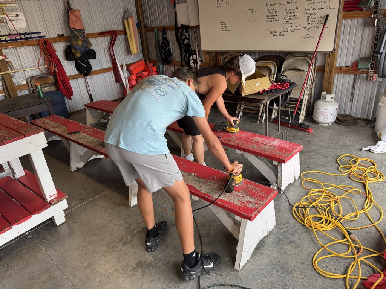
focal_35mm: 24
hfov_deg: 71.6
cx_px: 193
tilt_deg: -26.1
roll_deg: +5.2
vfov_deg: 56.8
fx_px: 268
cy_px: 144
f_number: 1.78
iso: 125
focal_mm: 6.76
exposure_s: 1/120
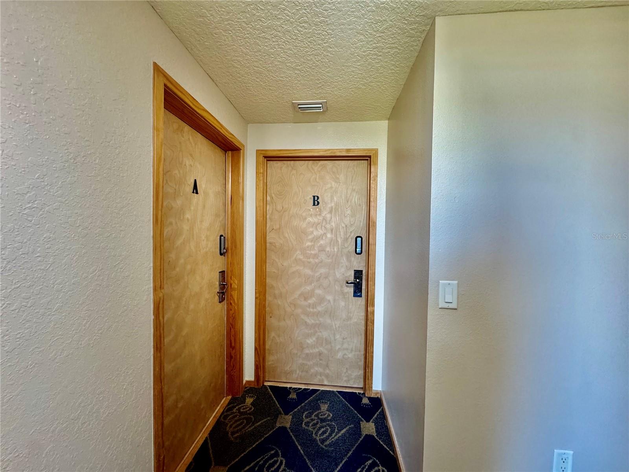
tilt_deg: -1.5
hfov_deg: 102.1
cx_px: 314
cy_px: 236
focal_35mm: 14
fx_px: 254
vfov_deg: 85.7
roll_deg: -0.6
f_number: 2.2
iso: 320
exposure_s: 1/120
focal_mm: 2.22
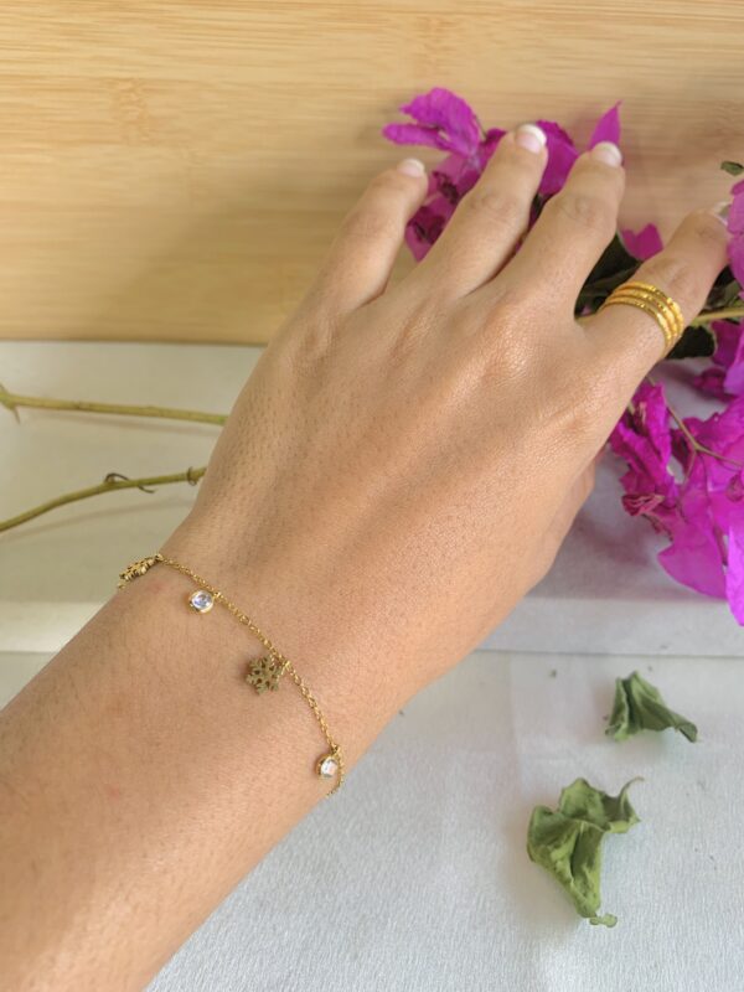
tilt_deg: -46.2
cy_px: 496
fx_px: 745
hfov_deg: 53.1
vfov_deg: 67.3
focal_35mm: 26
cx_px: 372
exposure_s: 1/50
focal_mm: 4.25
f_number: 1.8
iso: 50
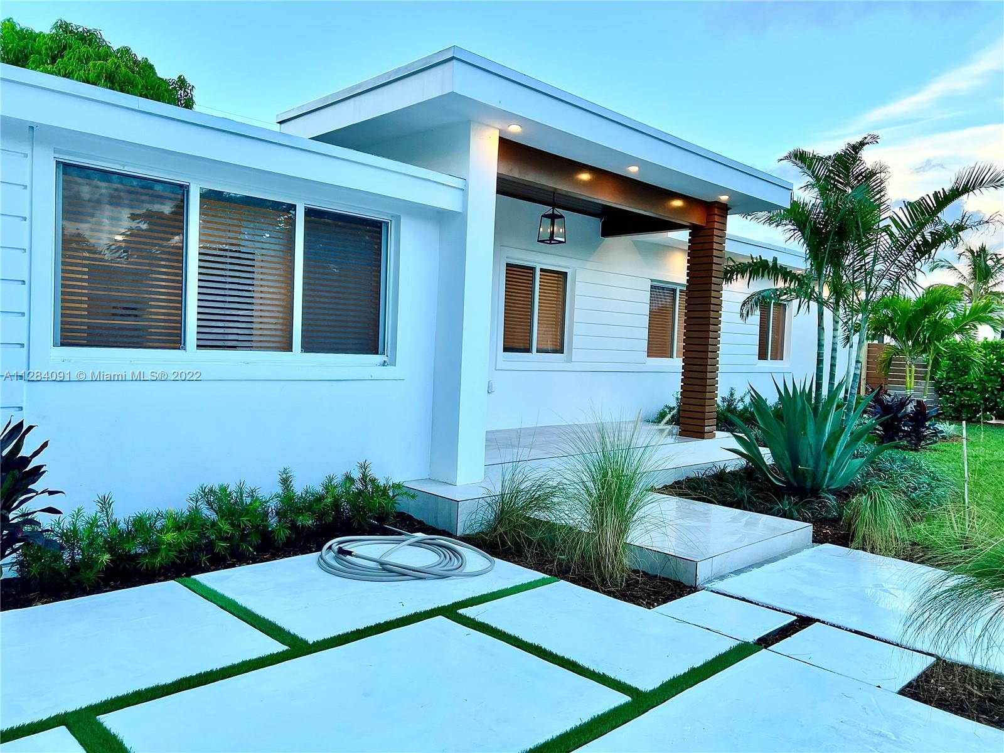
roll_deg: -2.0
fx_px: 754
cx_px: 502
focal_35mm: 26
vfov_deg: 53.1
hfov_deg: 67.3
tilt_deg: -1.4
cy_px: 376
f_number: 1.5
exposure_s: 1/120
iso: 100
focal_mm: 5.7
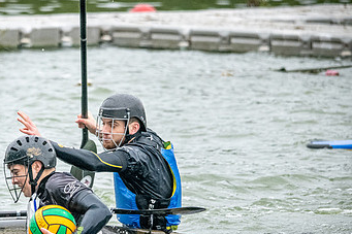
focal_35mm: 604
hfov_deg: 3.4
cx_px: 53
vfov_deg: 2.3
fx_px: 5903
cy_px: 202
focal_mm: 270
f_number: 6.3
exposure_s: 1/3200
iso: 3200
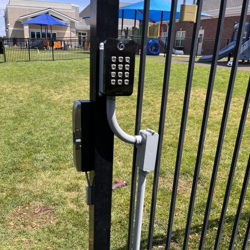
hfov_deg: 47.2
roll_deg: -1.4
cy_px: 167
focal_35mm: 35
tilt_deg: -24.9
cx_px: 115
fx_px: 286
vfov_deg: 46.5
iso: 50
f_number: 1.6
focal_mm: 5.1
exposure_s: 1/1600
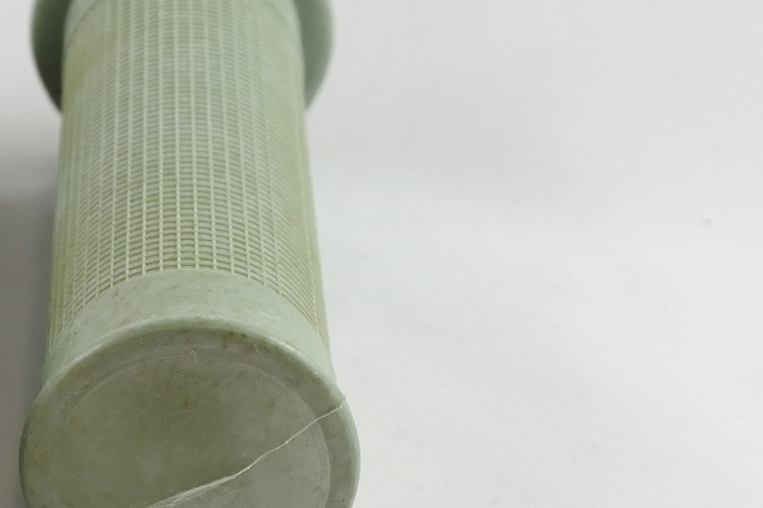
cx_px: 18
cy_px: 301
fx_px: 1801
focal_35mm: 85
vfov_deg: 16.1
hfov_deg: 23.0
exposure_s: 1/125
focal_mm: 15
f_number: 4.2
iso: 400
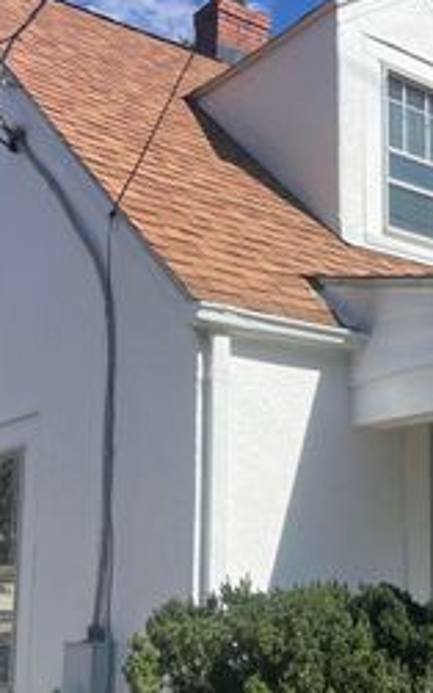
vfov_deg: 36.7
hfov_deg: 21.5
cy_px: 421
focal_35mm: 55
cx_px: 552
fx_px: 1038
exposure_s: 1/4444
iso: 50
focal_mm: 5.7
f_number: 1.5
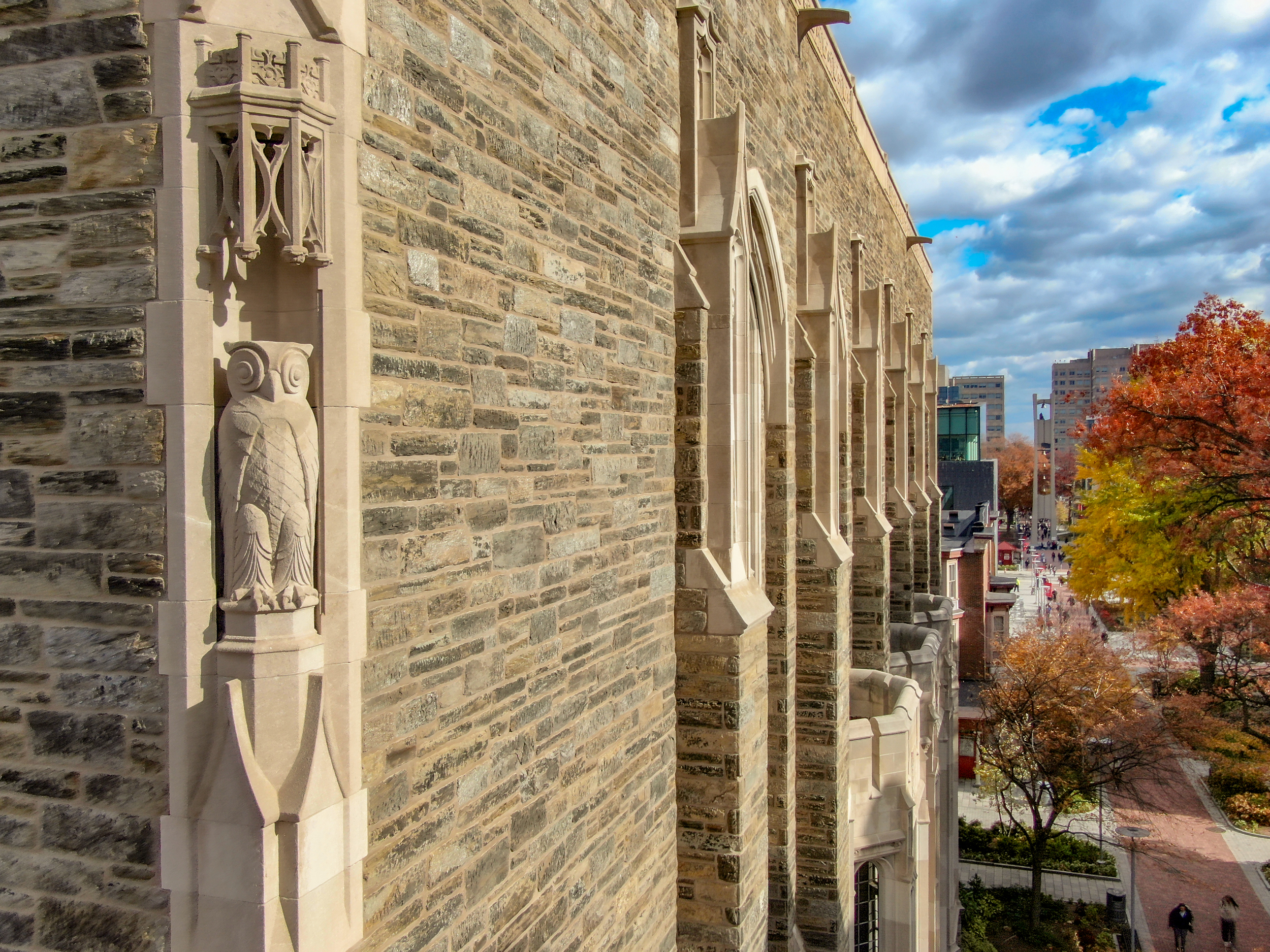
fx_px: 1101
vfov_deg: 46.8
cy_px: 476
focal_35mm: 30
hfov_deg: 60.0
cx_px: 635
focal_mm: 5.22
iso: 100
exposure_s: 1/1000
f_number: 3.1
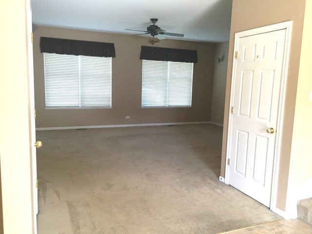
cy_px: 117
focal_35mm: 29
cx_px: 156
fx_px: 261
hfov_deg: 61.7
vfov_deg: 48.2
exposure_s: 1/30
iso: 50
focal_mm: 4.15
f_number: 2.2
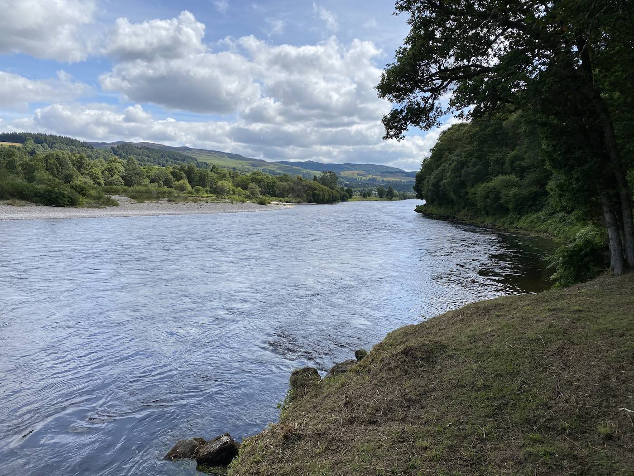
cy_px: 238
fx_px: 476
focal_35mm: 26
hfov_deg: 67.3
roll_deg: -1.8
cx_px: 317
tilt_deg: -4.2
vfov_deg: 53.1
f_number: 1.8
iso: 32
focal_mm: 4.25
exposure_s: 1/3205
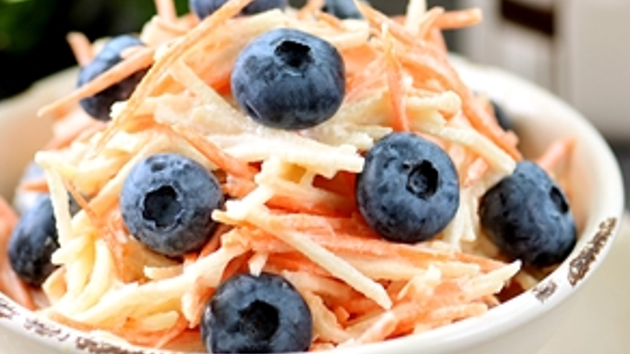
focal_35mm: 226
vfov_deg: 5.4
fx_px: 3774
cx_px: 238
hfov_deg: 9.5
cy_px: 183
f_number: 4
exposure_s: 1/40
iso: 160
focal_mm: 105
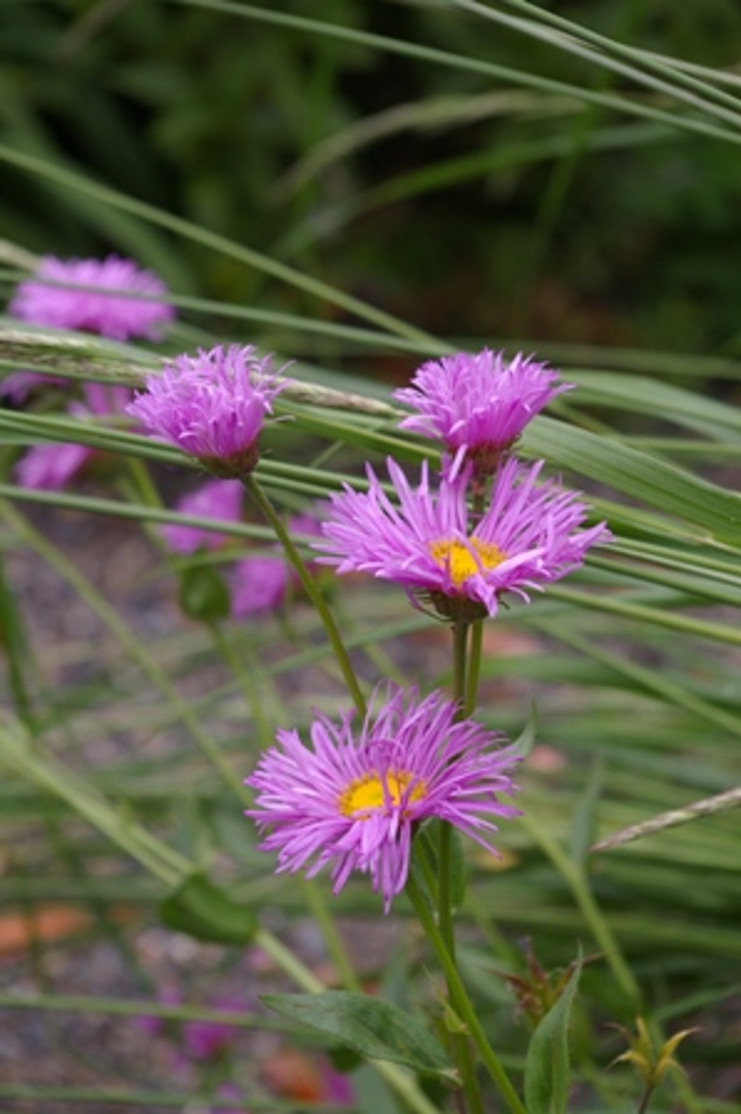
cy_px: 557
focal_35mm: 82
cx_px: 370
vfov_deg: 24.6
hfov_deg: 16.5
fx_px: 2551
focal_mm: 55
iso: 200
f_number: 8
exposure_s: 1/125
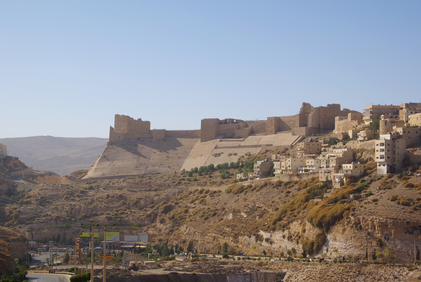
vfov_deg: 17.6
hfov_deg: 26.1
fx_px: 908
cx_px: 227
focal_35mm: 78
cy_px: 133
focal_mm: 45
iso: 100
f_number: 16
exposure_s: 1/90
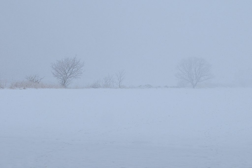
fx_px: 577
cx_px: 126
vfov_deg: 16.5
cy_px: 84
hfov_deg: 24.6
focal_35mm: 82
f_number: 8
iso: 400
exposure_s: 1/400
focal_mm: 55
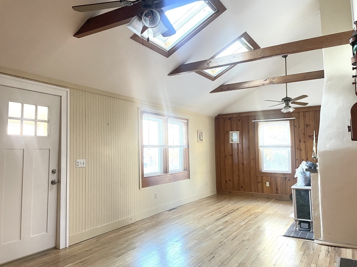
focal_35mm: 26
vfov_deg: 53.1
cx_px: 178
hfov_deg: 67.3
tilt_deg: +4.1
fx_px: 268
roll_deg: +0.8
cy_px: 134
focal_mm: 4.2
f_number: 1.6
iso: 500
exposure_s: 1/51
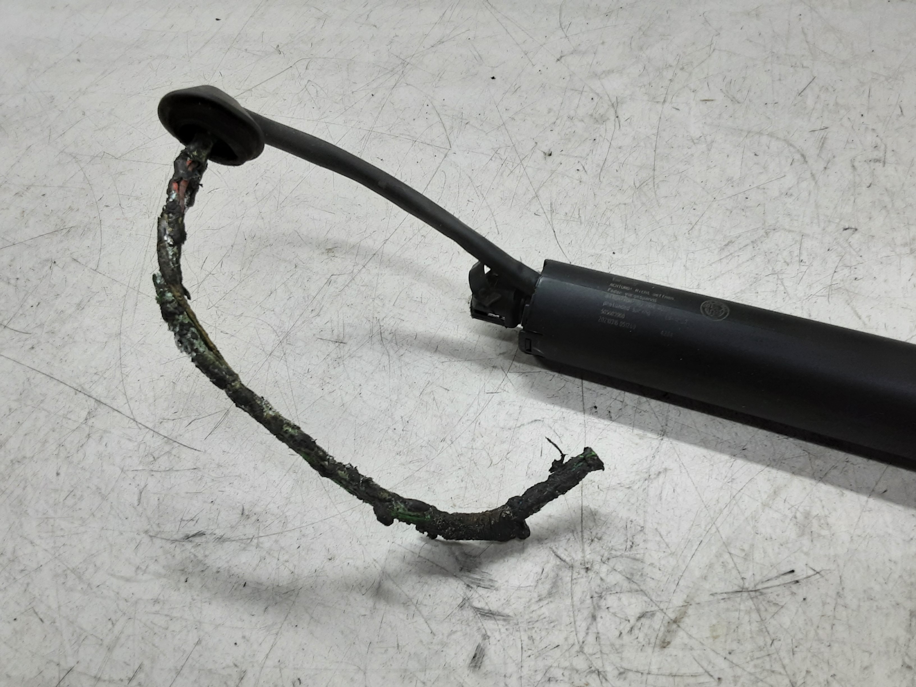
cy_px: 344
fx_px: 714
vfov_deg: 51.4
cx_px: 458
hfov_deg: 65.3
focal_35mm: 27
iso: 50
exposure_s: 1/50
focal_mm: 2.91
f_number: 1.9
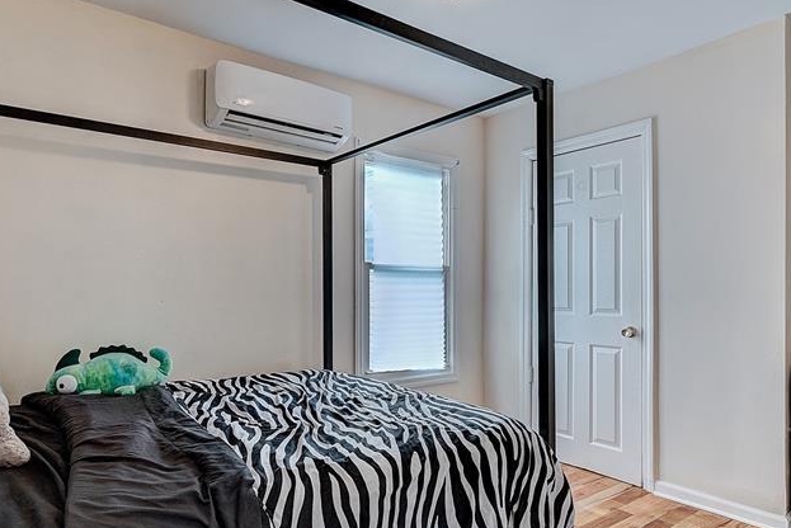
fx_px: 506
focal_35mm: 23
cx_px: 338
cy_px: 287
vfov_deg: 55.1
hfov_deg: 75.6
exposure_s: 1/15
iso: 640
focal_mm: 14
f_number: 8
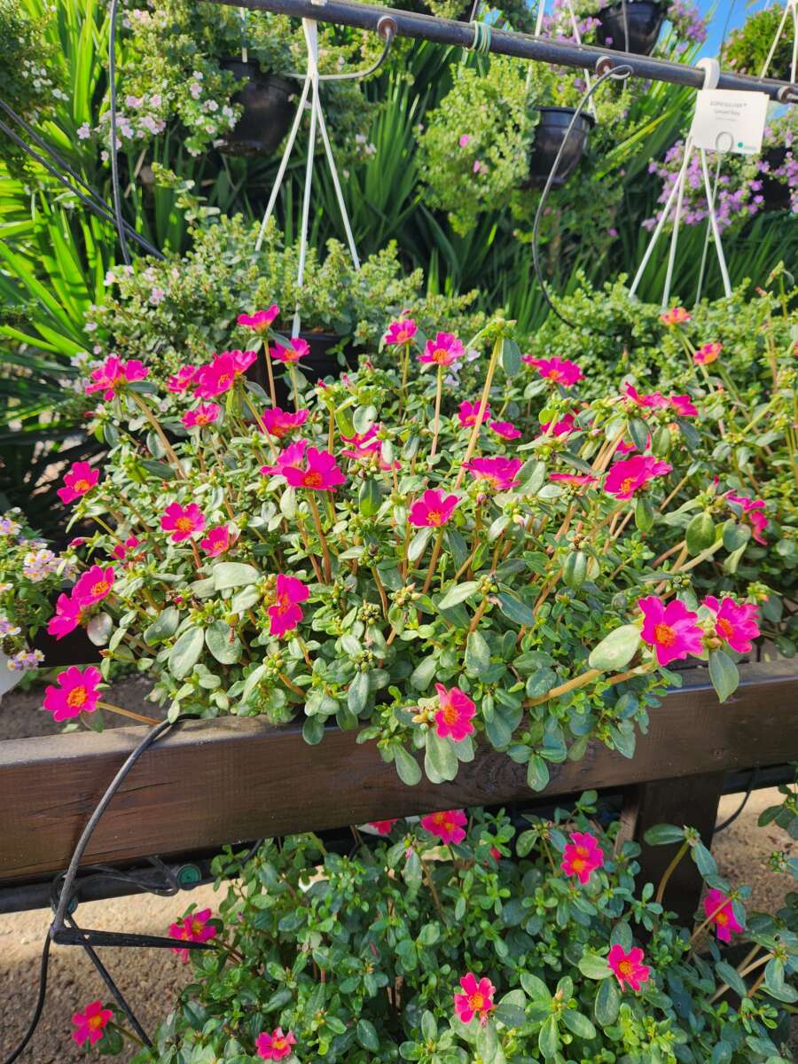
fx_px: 707
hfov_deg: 58.9
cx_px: 399
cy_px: 532
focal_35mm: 23
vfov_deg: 73.9
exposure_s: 1/394
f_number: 1.8
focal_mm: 5.4
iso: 20
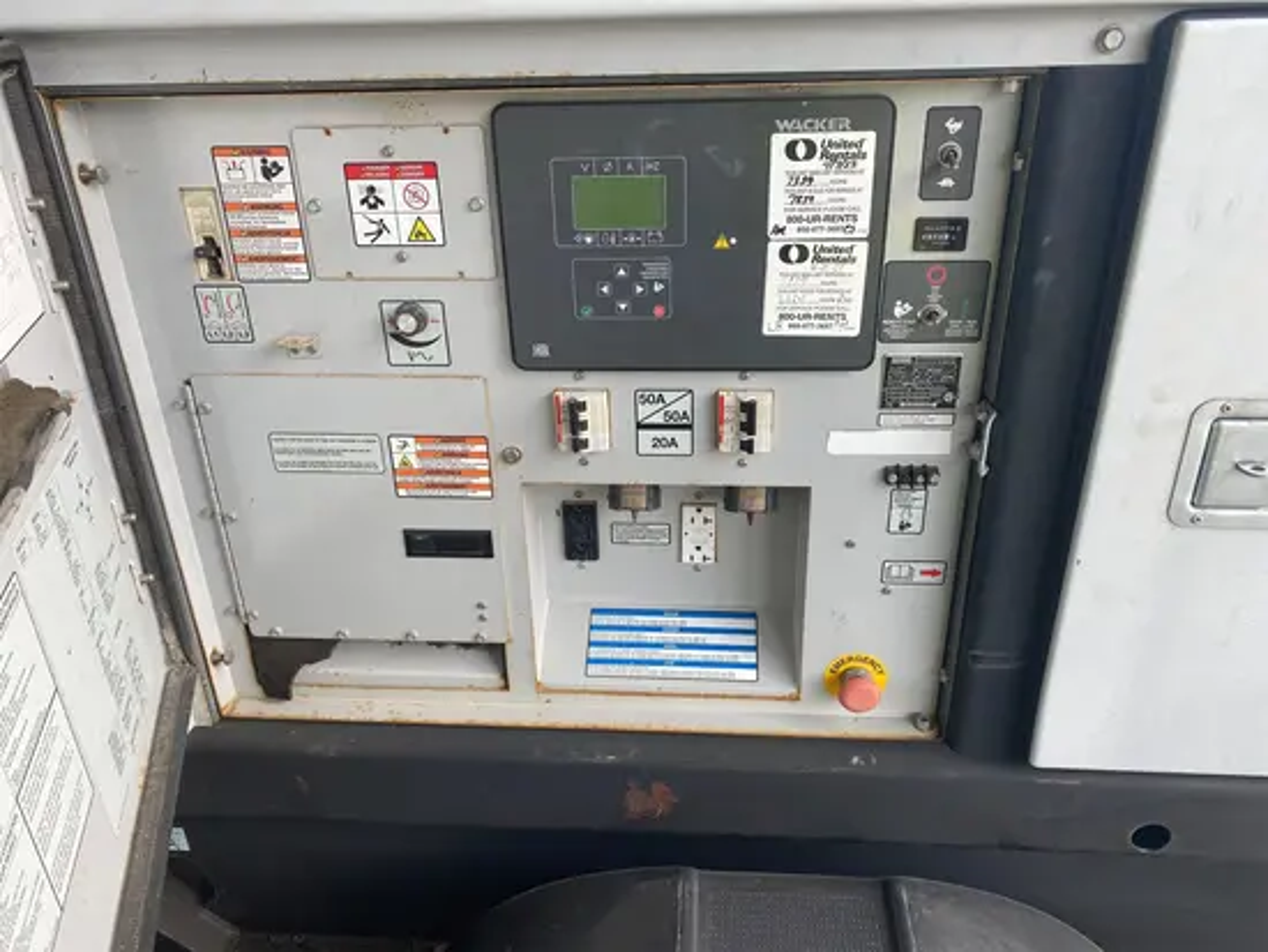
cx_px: 634
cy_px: 476
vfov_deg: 53.1
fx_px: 953
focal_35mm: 26
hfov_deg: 67.3
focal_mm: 4.25
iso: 32
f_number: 1.8
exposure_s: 1/218
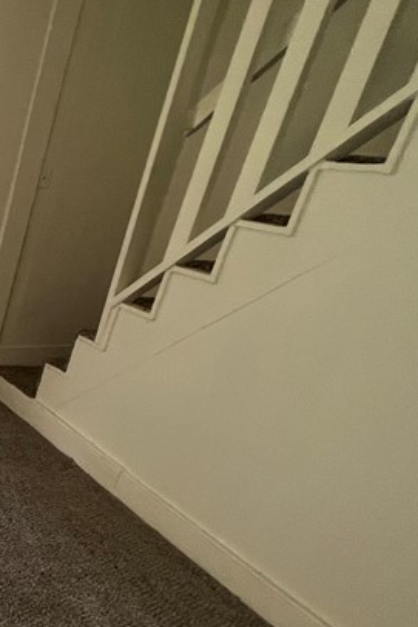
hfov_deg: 23.9
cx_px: -292
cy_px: 384
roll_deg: -3.5
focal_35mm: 34
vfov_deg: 55.3
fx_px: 593
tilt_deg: -22.6
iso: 125
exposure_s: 1/60
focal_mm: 1.57
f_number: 1.8
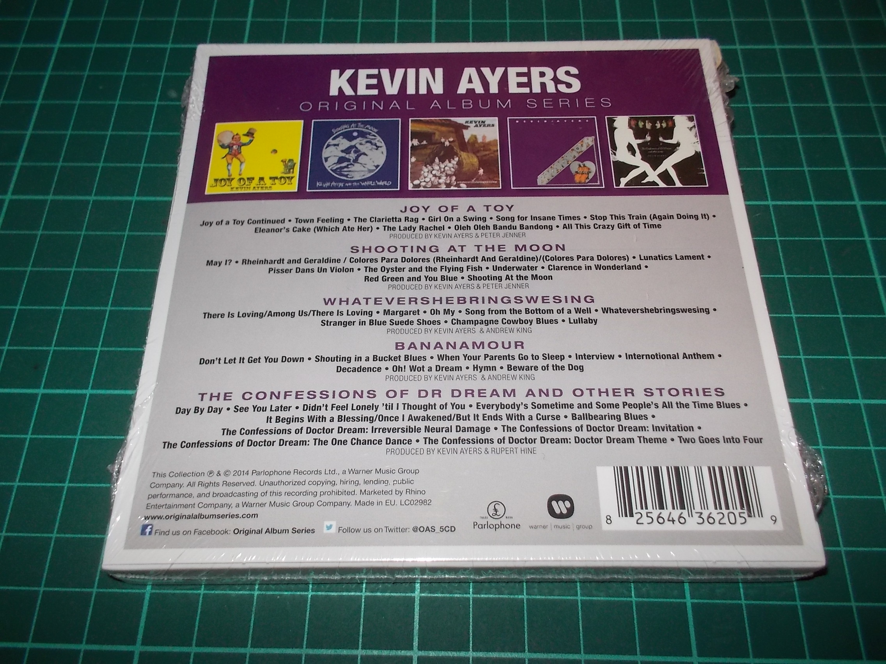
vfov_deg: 48.2
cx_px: 443
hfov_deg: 61.7
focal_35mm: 29
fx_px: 742
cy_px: 332
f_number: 3.3
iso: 200
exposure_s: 1/30
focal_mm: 4.1
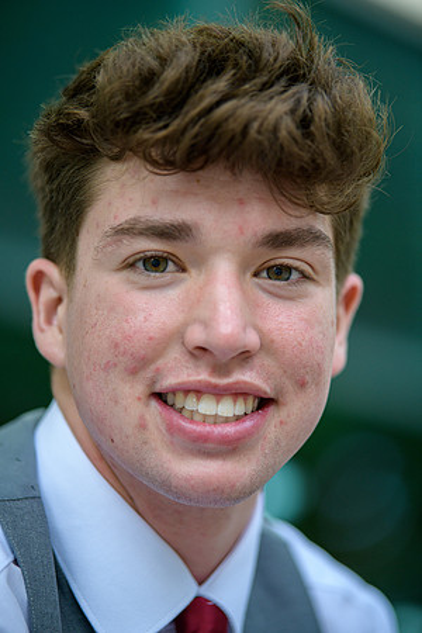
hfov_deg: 10.5
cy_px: 316
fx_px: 2286
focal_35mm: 130
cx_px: 211
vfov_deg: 15.8
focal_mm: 130
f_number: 2.8
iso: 250
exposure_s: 1/320
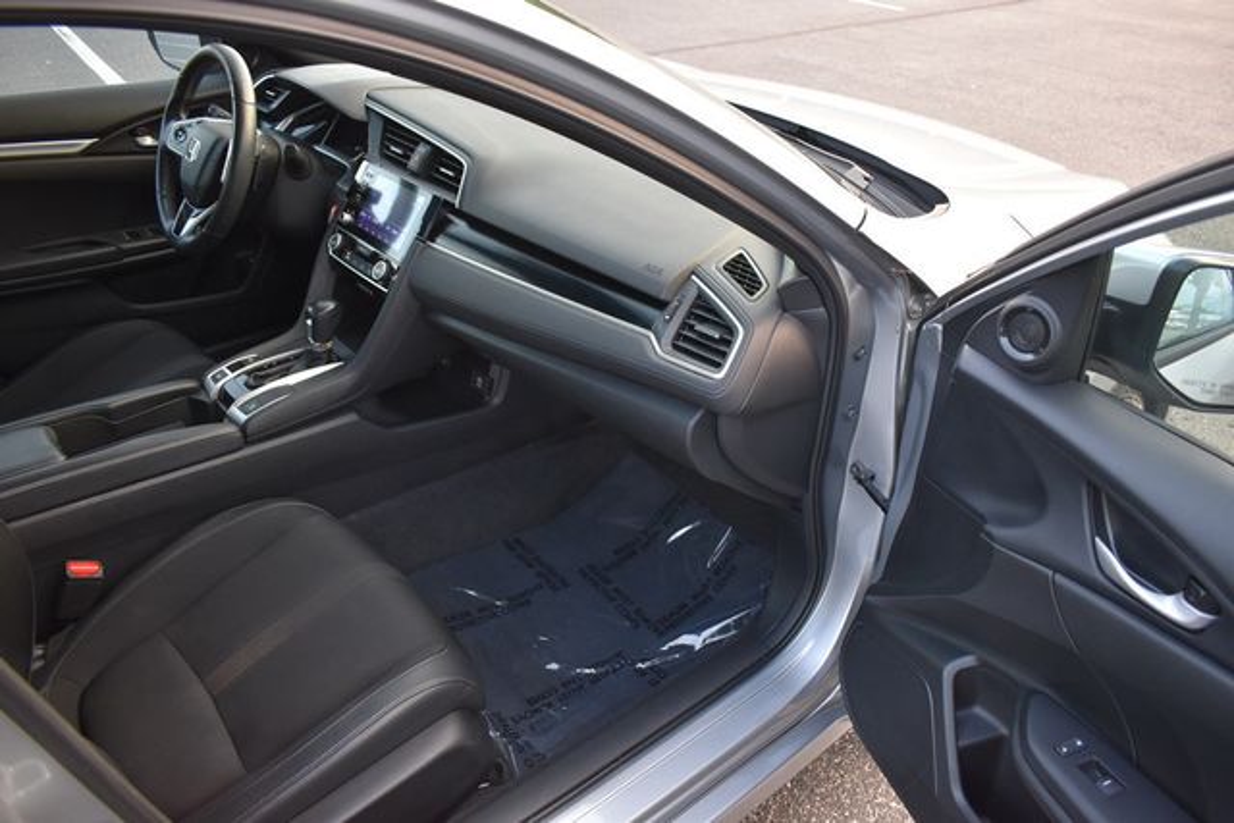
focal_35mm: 27
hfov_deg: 67.4
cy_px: 412
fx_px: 926
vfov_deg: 48.0
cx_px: 617
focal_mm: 18
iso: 800
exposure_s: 1/125
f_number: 3.5
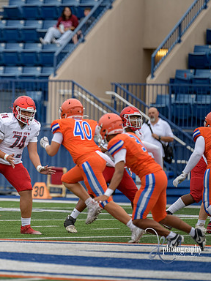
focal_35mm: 392
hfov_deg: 3.8
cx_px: 11
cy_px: 140
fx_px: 3186
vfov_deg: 5.1
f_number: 2.8
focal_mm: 270
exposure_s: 1/800
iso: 200
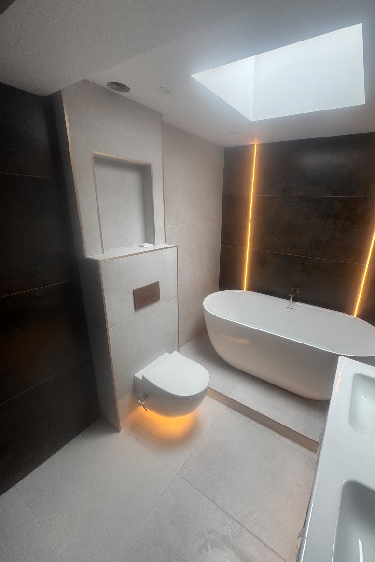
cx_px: 215
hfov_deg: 76.9
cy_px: 278
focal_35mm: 15
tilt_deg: -17.7
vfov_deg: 100.4
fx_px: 234
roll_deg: -0.5
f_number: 2.2
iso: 80
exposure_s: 1/99
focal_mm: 2.22
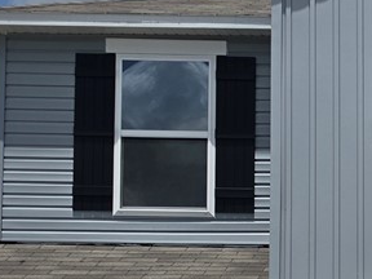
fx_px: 1376
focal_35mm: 128
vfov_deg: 11.3
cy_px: 355
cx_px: 541
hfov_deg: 14.5
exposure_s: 1/7939
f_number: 1.4
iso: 25
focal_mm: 6.5
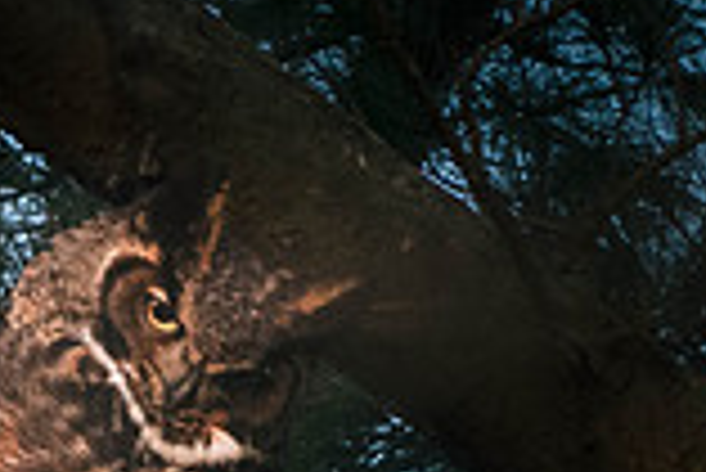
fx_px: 75041
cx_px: -688
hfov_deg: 0.5
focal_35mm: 3823
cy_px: 905
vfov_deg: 0.4
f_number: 5.6
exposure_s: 1/160
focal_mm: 500
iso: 1250
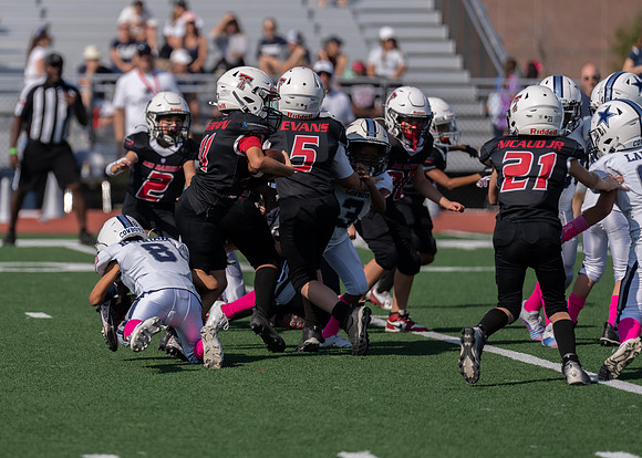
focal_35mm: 294
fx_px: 5361
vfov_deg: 4.9
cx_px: 159
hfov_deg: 6.8
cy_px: 213
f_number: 2.8
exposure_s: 1/3200
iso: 100
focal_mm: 200
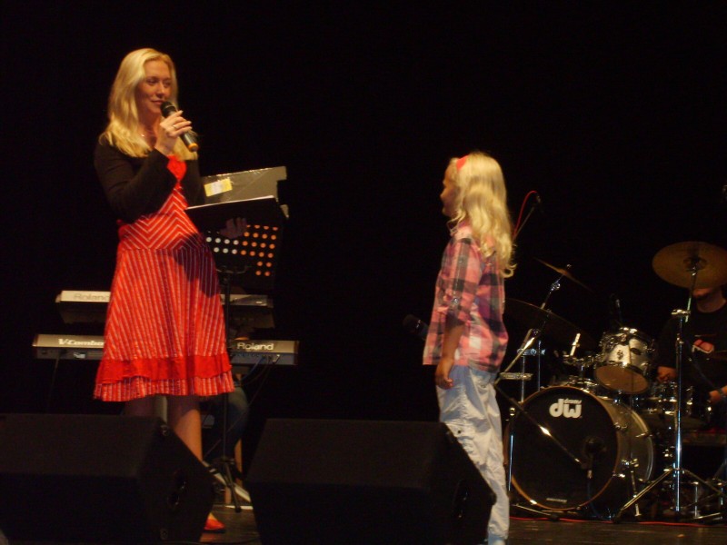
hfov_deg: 21.3
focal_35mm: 92
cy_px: 272
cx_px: 364
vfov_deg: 16.1
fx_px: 1932
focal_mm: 15.5
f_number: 4.6
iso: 253
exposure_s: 1/60
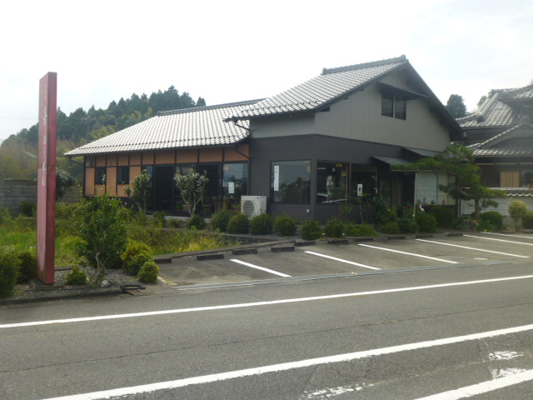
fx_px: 554
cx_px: 266
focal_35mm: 36
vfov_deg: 39.7
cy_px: 200
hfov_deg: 51.4
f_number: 3.6
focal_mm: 6.5
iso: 100
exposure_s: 1/1000
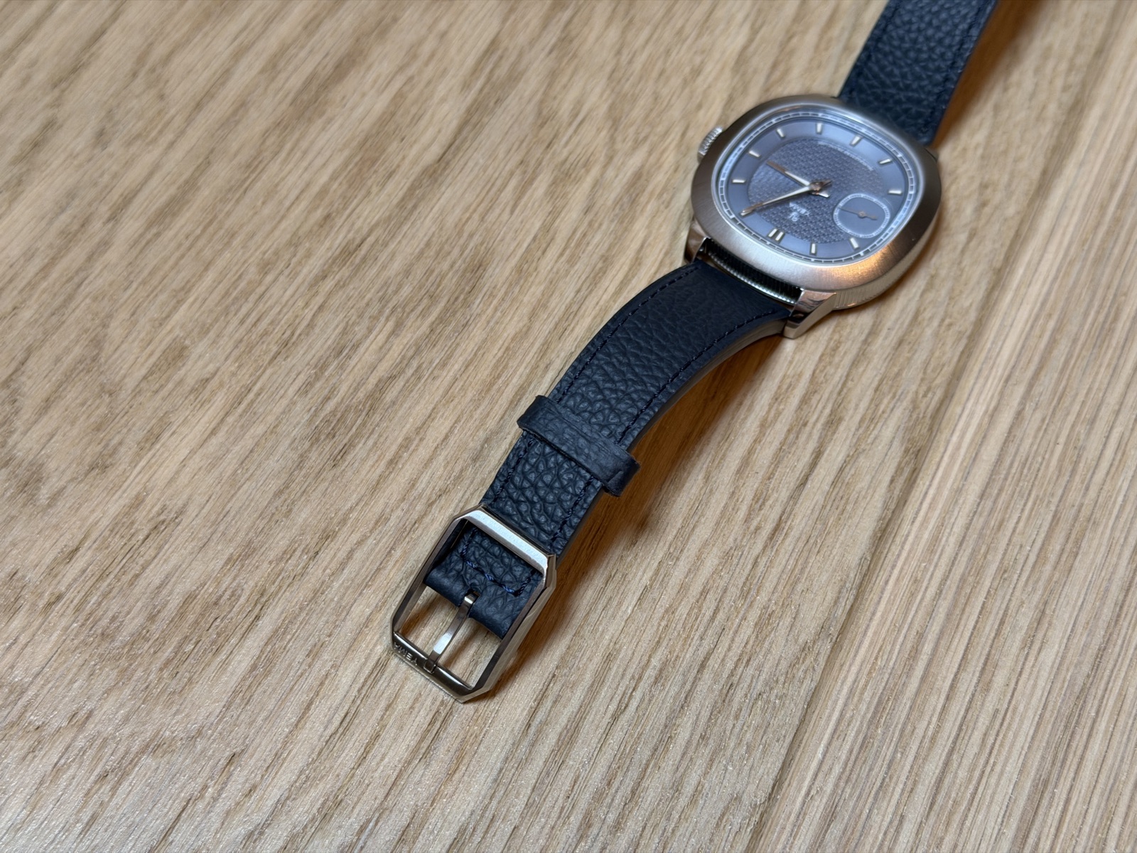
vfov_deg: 30.3
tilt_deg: -57.8
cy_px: 426
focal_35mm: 48
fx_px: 1577
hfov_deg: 39.7
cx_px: 568
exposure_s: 1/50
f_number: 1.78
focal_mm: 6.76
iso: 160
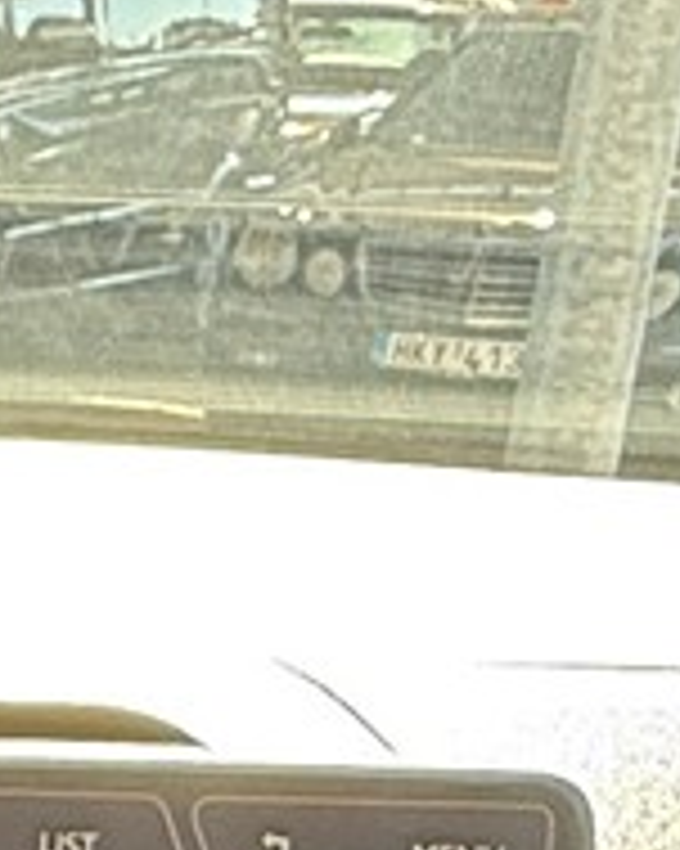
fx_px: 3500
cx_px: -1355
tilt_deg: -16.9
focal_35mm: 139
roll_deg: -1.3
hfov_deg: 9.0
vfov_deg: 13.4
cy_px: 1052
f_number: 2.2
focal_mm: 2.22
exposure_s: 1/99
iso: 125
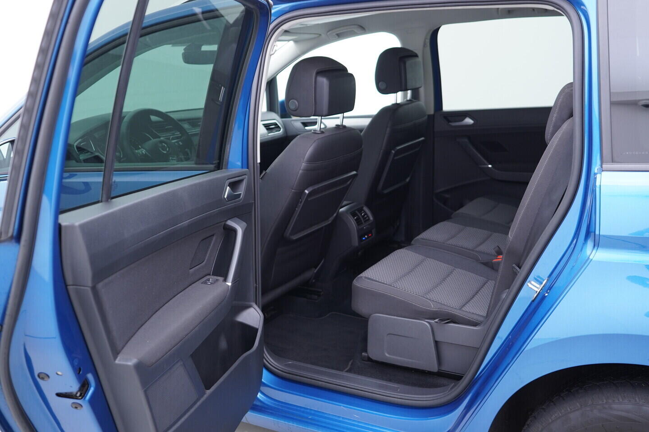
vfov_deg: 36.9
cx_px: 324
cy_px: 216
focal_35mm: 36
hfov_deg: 53.1
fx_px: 649
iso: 250
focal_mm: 24
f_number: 2.8
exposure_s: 1/40
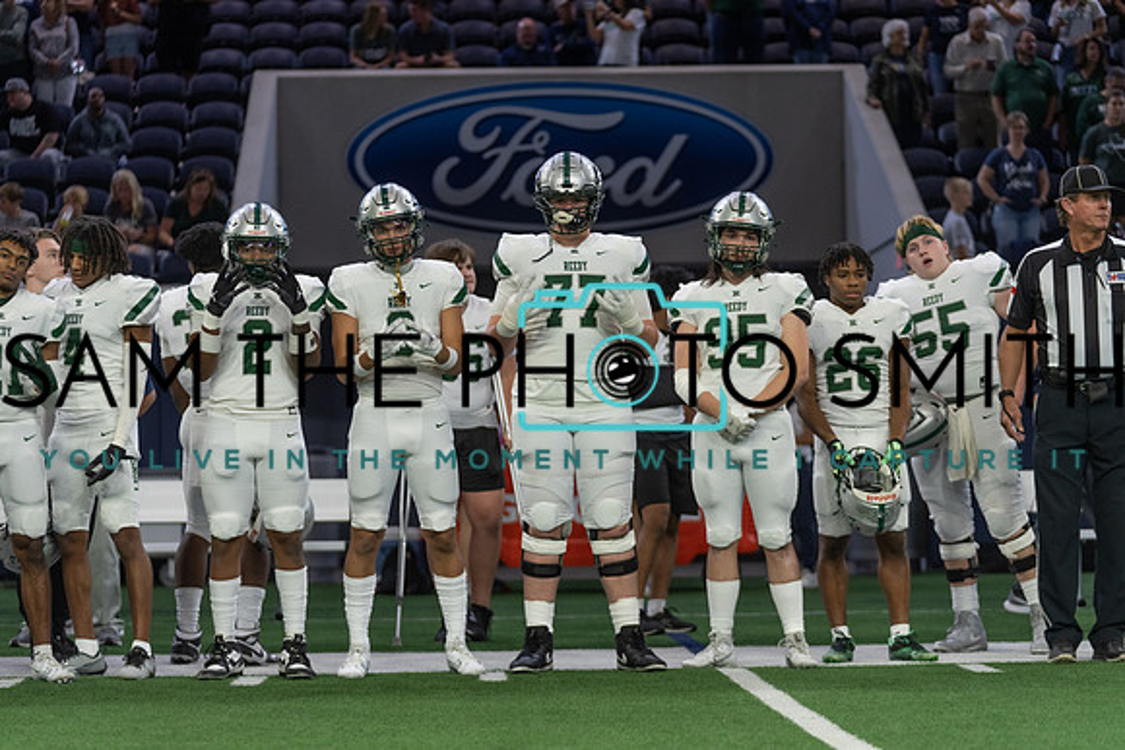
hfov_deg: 17.3
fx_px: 3699
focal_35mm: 118
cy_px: 375
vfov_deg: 11.6
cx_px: 562
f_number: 2.8
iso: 800
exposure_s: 1/320
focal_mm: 116
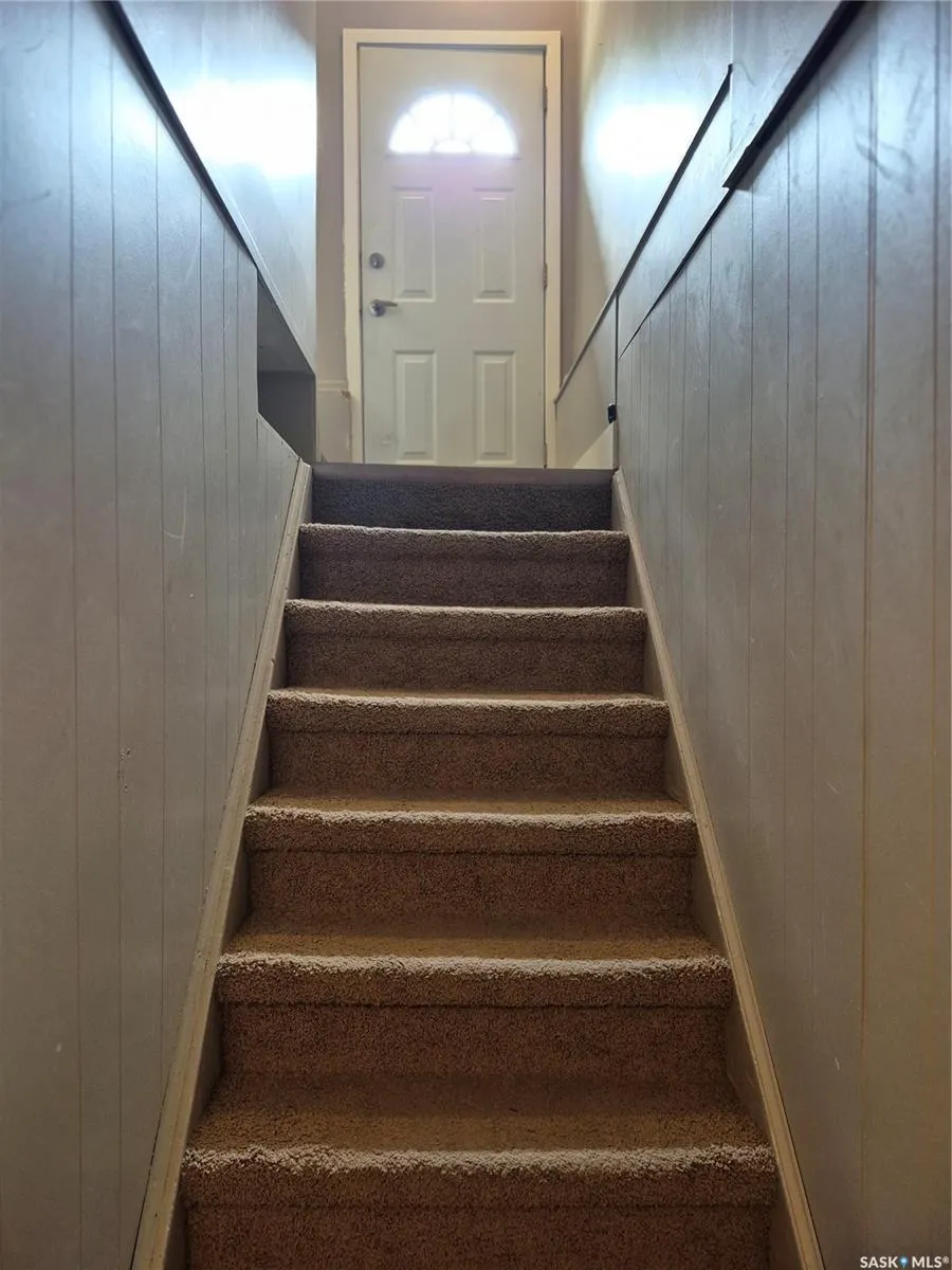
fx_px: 843
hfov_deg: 58.9
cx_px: 476
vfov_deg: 73.9
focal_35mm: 23
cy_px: 635
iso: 500
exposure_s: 1/60
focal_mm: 5.4
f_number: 1.8
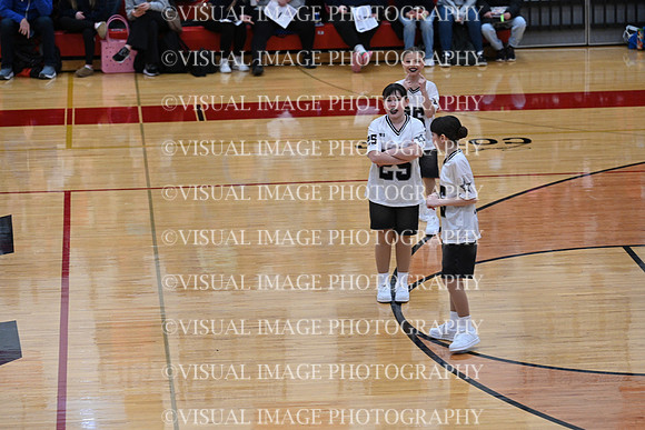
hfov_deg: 13.2
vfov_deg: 8.9
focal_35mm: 155
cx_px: 322
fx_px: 2778
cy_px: 215
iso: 4000
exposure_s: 1/400
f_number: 4
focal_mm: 155
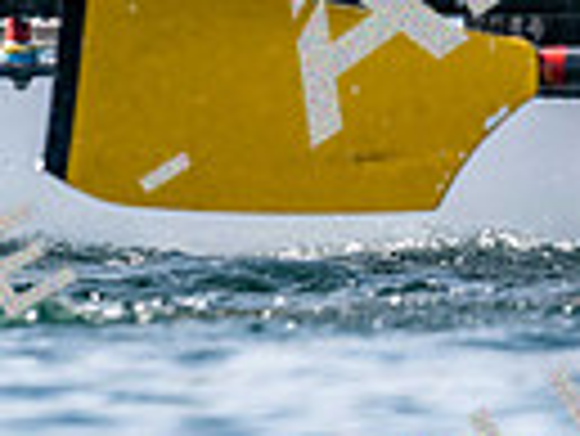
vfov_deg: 0.9
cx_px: -99
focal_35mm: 1728
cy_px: -281
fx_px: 28980
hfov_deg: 1.1
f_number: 4.5
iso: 320
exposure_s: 1/2500
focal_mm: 400
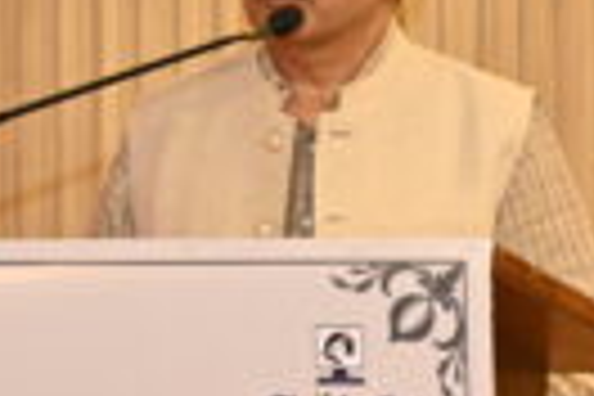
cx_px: 299
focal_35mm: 290
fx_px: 4785
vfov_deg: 4.7
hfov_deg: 7.1
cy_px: 142
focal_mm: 54
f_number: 5.6
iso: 1000
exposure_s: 1/125
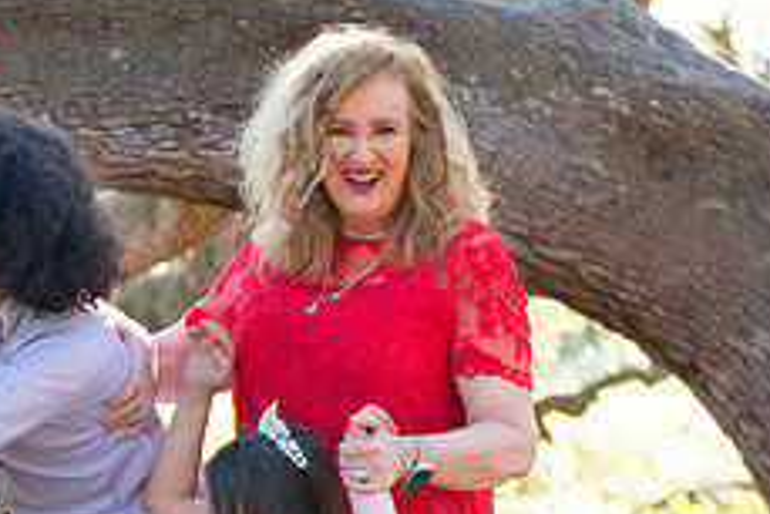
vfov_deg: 6.3
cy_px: 186
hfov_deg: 9.4
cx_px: 24
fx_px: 4666
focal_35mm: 218
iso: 200
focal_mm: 86
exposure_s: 1/160
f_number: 3.5
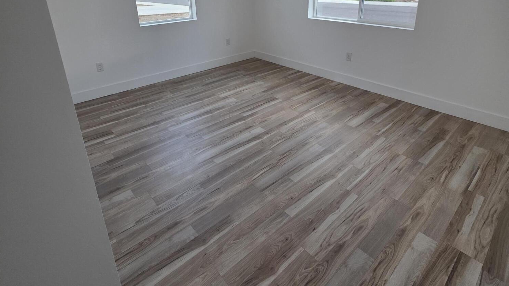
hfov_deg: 89.6
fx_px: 256
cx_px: 254
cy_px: 71
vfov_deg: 55.5
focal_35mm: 19
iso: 160
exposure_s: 1/120
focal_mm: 2.2
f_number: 1.9
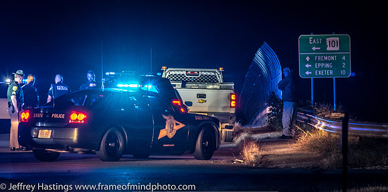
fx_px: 3321
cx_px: 181
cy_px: 82
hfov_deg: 6.7
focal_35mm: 332
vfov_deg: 3.3
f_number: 5.6
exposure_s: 1/30
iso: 2000
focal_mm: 190
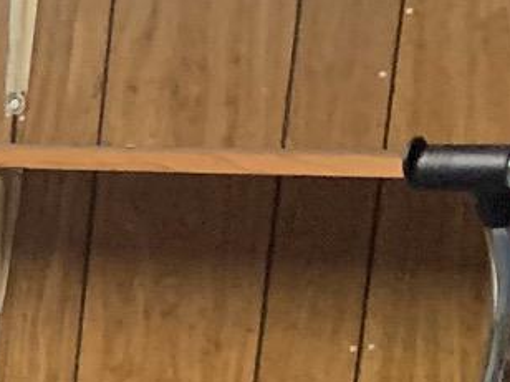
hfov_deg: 8.9
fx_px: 2549
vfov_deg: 8.3
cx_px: -1109
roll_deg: +0.1
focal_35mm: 173
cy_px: 683
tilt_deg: -13.1
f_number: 1.8
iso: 500
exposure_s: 1/30
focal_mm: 4.25
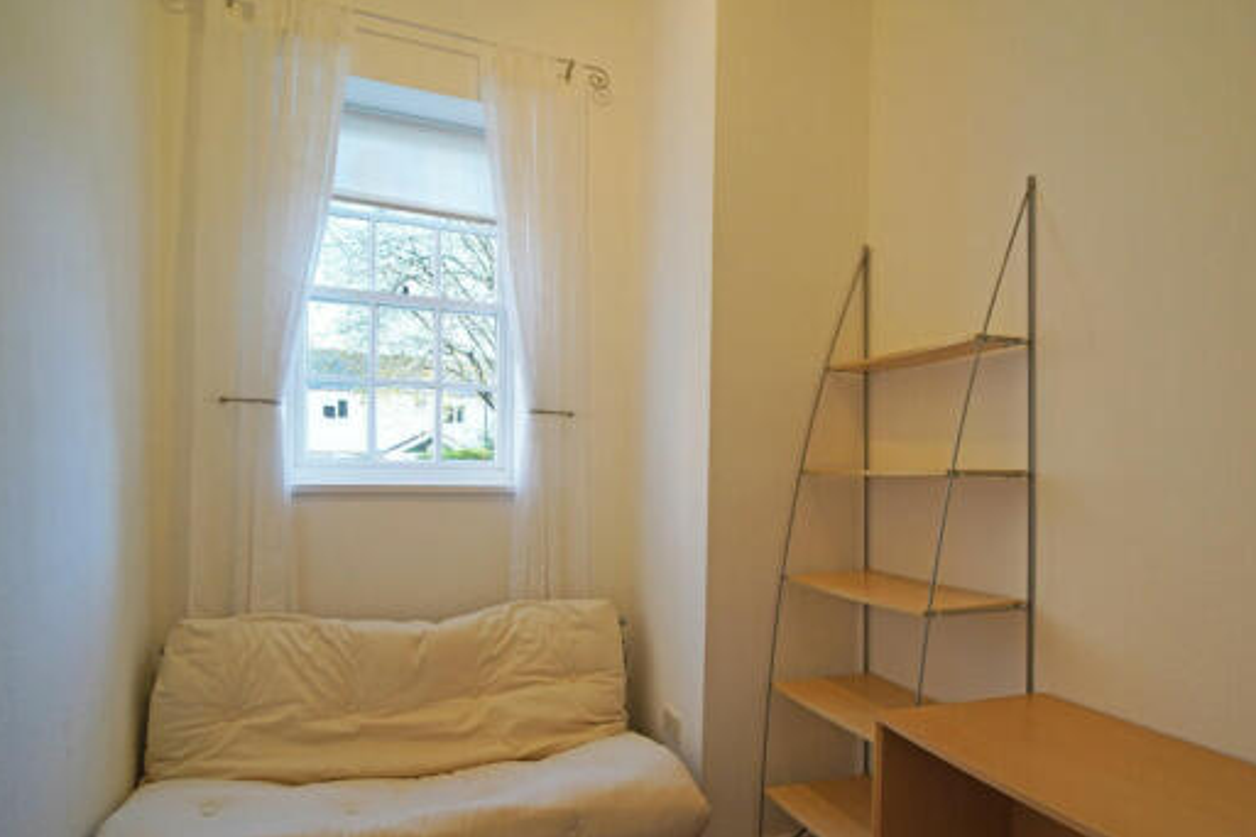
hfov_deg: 75.3
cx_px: 750
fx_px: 802
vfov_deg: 54.8
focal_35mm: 23
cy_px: 493
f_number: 4
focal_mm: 18
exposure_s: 1/160
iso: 400
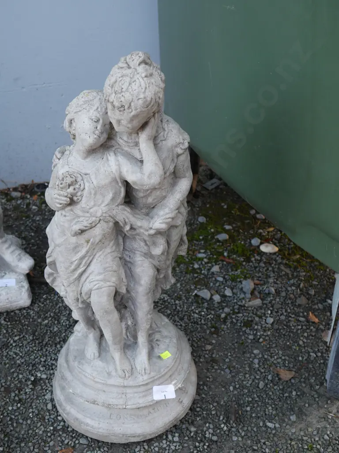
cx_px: 170
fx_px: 522
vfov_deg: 46.8
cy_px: 226
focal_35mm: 40
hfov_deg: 36.0
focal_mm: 20
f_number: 4.5
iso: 400
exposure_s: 1/60
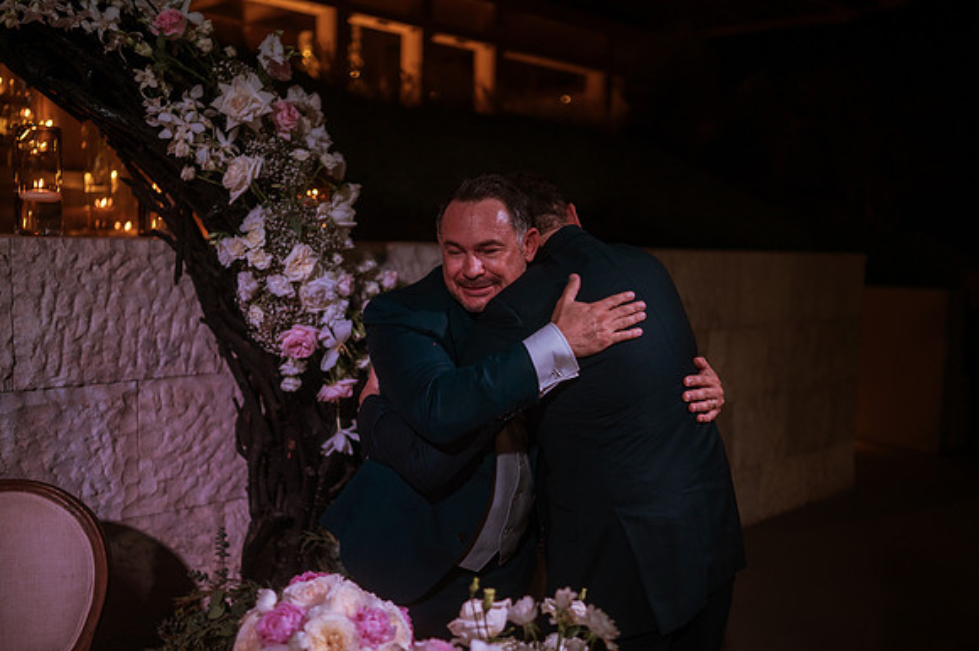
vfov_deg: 37.8
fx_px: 951
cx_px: 490
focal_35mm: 35
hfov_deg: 54.5
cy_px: 326
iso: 500
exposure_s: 1/160
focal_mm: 35
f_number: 1.8
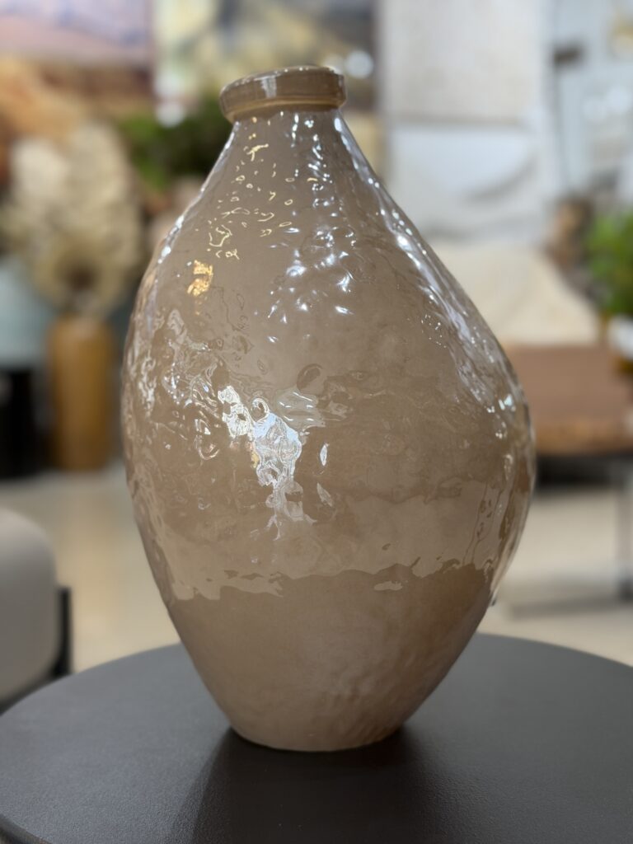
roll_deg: +0.8
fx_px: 1170
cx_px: 316
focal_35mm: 48
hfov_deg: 30.3
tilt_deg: -5.4
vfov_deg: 39.7
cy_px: 422
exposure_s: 1/60
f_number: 1.78
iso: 100
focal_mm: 6.76
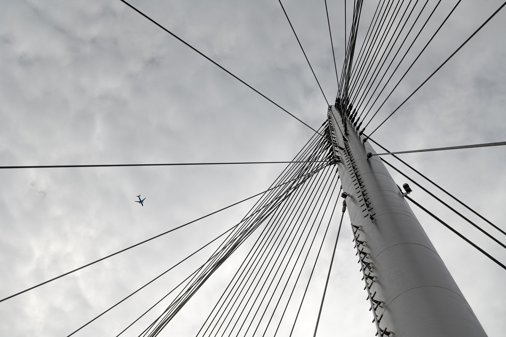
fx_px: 674
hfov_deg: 41.1
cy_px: 168
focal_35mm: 48
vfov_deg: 28.0
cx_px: 253
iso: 100
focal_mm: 48
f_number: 5
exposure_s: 1/4000
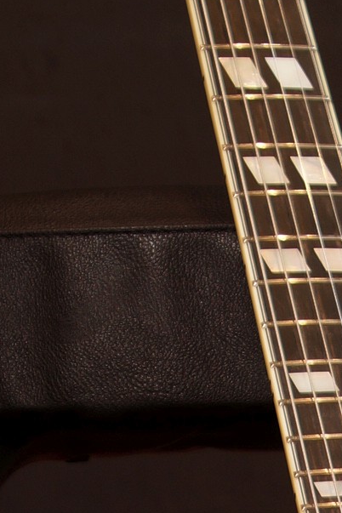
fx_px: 3395
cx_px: 497
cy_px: 978
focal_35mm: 238
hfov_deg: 5.7
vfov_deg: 8.3
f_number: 5.6
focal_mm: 35
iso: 100
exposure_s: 1/10
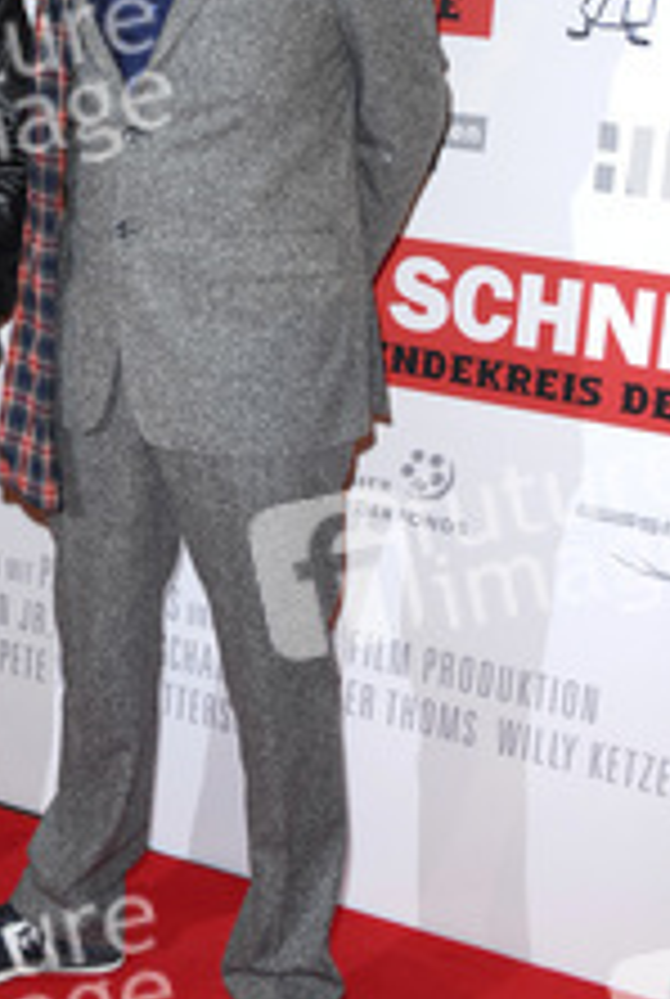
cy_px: 328
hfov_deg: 18.5
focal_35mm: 73
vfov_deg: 27.5
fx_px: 2026
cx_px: 76
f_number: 5
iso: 200
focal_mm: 27
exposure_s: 1/60
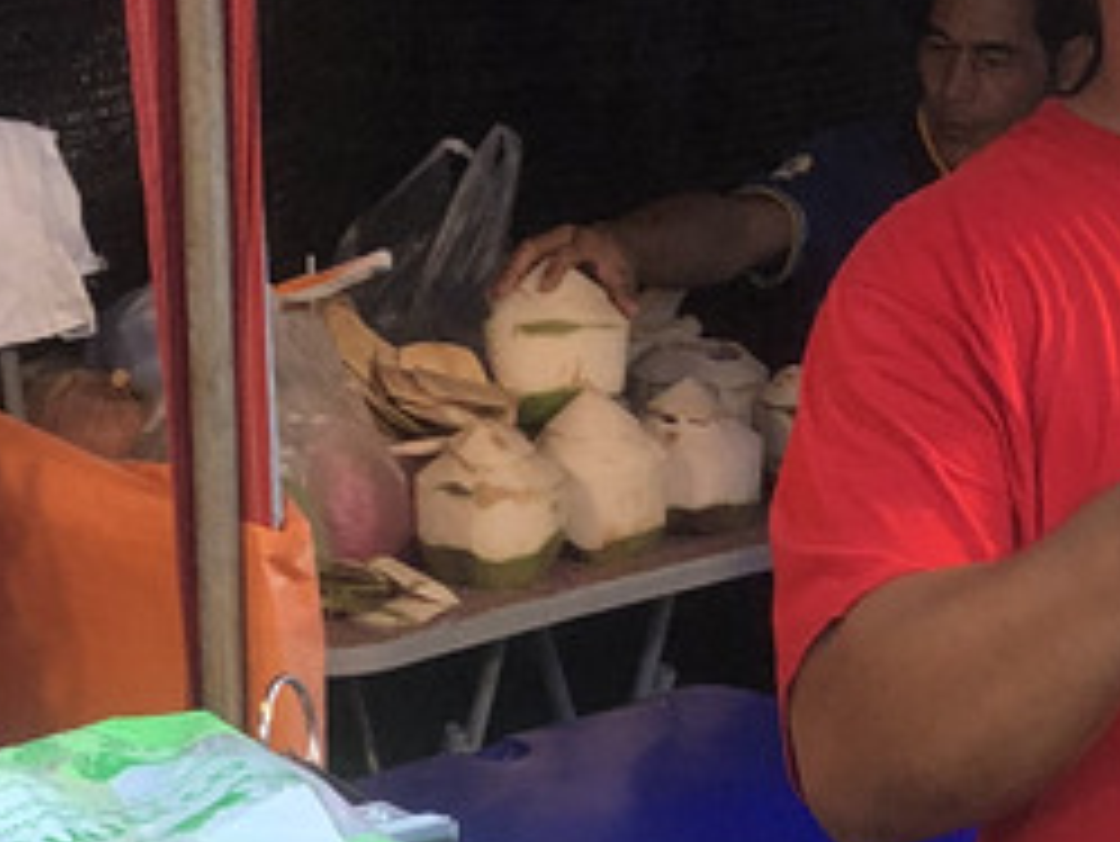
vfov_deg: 10.5
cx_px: 648
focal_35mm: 135
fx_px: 4370
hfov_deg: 14.6
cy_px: 1378
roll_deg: +2.3
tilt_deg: -21.5
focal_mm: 4
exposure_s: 1/50
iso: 20
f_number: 1.8
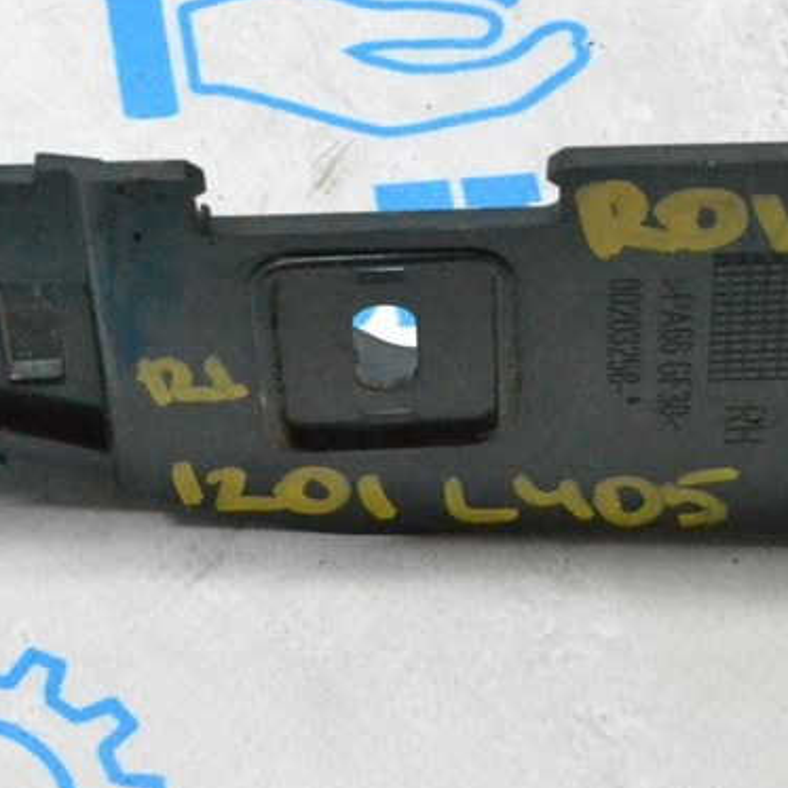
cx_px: 251
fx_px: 4327
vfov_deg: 10.4
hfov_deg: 10.4
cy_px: 324
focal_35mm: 168
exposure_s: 1/160
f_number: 11
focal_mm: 48
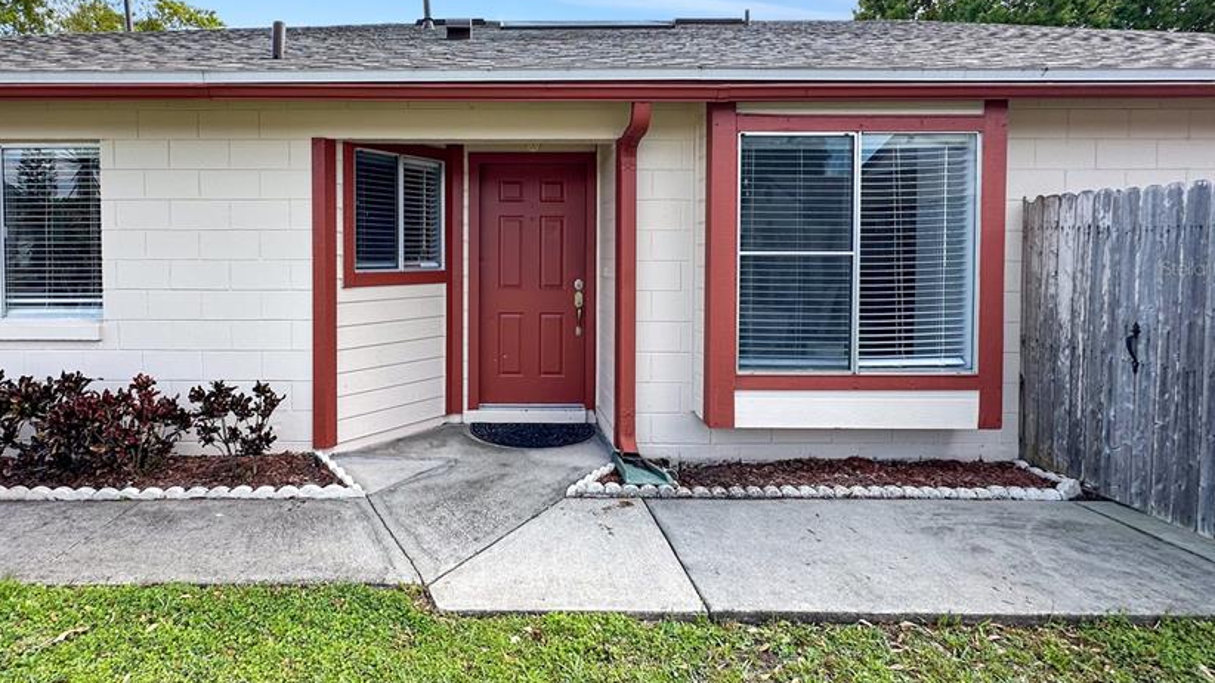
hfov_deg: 88.6
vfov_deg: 57.8
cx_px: 494
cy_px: 268
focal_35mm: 19
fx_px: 612
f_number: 2.2
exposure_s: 1/480
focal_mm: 2.22
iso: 40
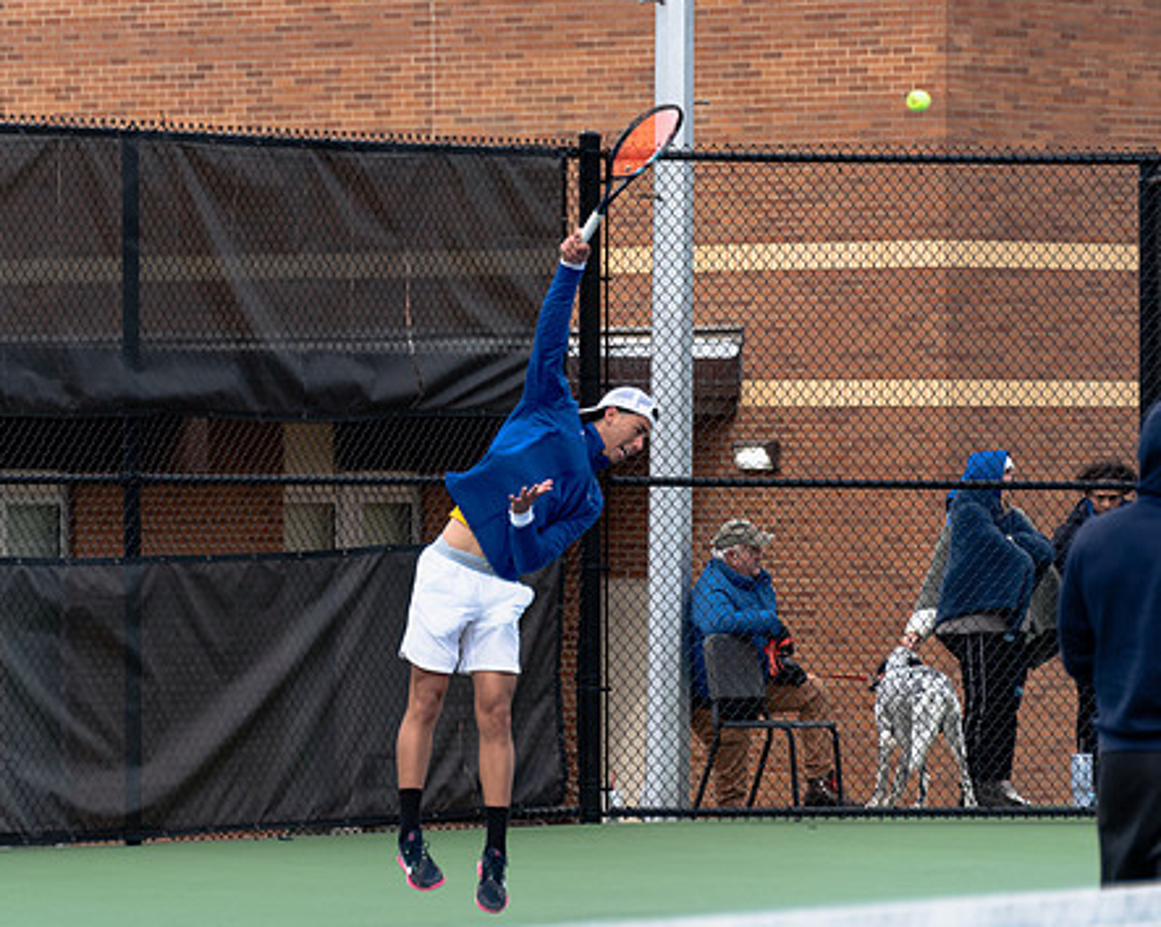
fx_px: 9411
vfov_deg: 5.6
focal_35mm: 274
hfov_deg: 7.1
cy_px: 391
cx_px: 565
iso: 640
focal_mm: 200
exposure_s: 1/2000
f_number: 5.6
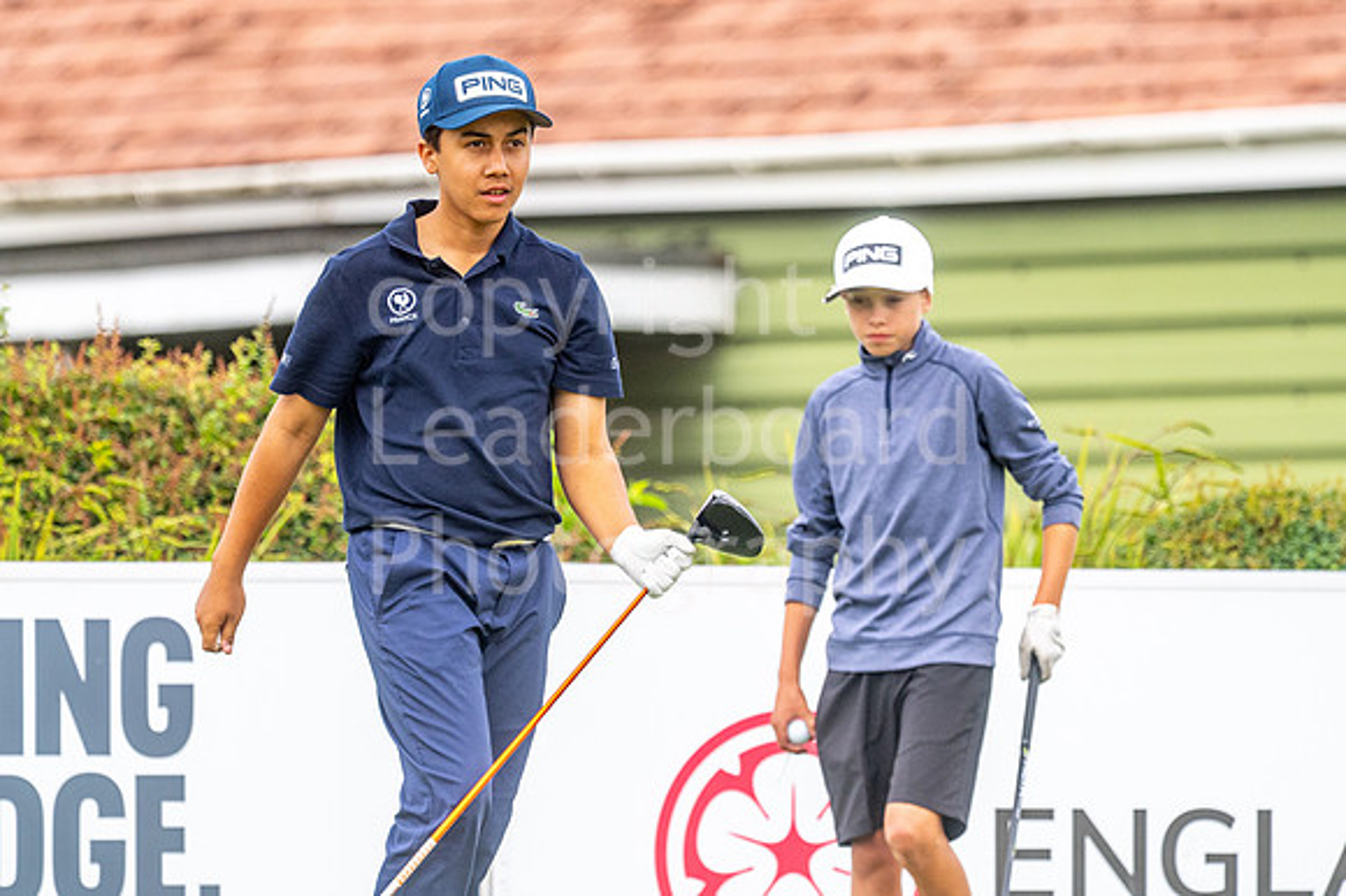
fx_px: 19264
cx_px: 575
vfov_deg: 2.7
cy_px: 475
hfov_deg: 4.0
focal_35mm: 516
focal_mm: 300
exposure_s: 1/2500
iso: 500
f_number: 4
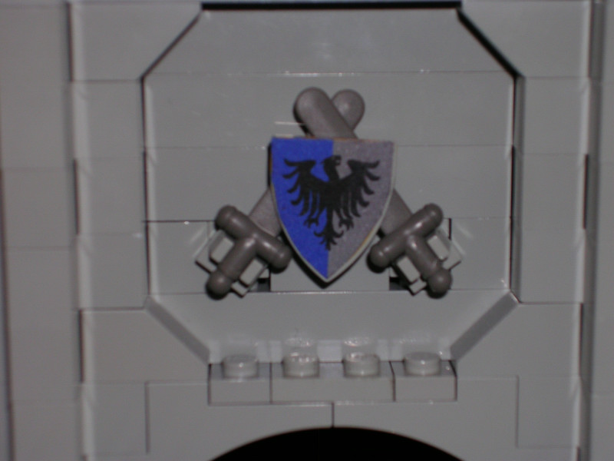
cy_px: 230
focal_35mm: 95
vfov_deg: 15.6
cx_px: 307
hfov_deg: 20.7
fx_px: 1685
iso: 50
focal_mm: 14.5
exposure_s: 1/60.1
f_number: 4.4
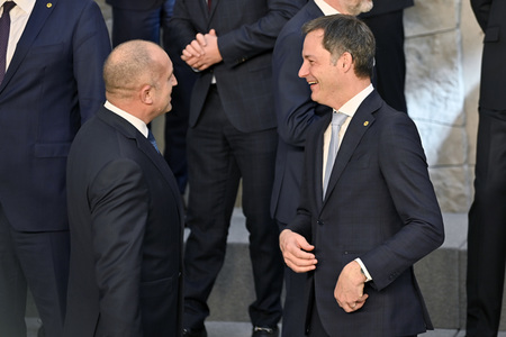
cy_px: 168
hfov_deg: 15.8
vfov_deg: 10.5
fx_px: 1827
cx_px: 253
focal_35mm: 130
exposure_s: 1/400
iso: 400
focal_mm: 130
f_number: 2.8
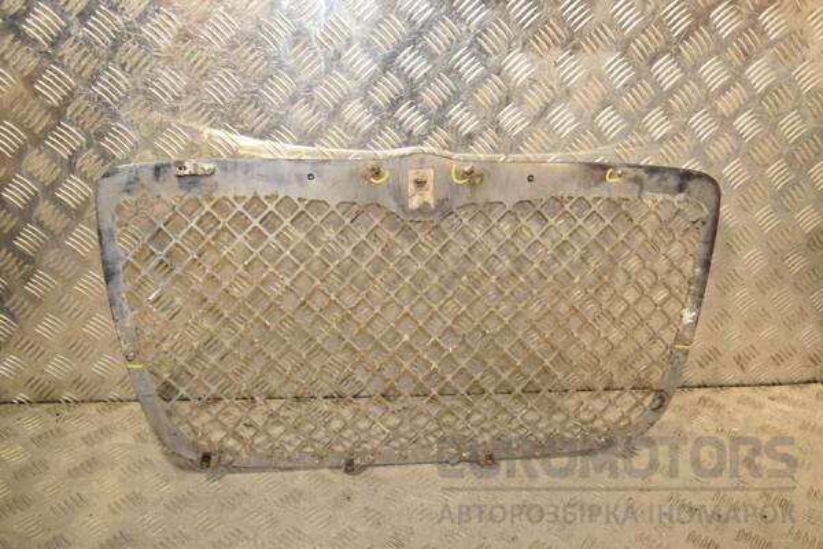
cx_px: 412
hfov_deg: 57.2
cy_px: 274
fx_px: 754
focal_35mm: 33
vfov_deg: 40.0
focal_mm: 22
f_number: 6.3
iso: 800
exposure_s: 1/200
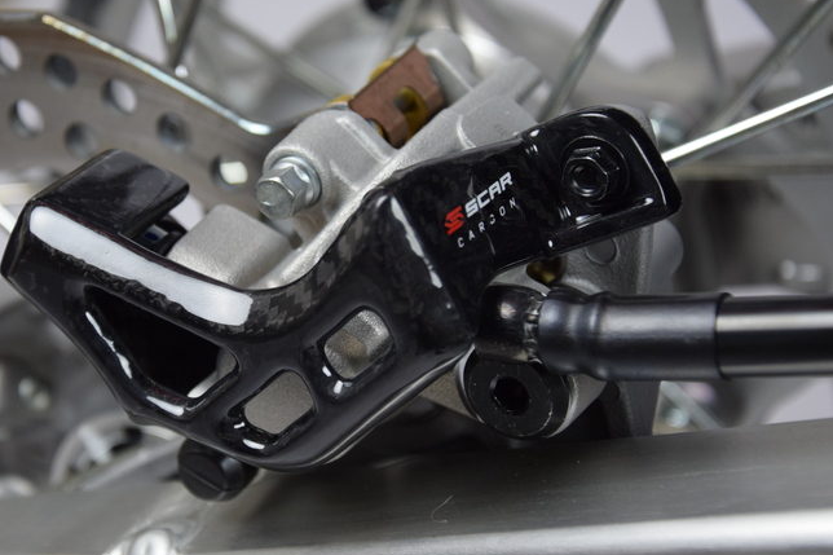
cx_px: 321
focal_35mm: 123
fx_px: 2845
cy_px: 235
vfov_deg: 11.1
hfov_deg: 16.6
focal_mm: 66
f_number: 5.3
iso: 800
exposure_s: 1/160
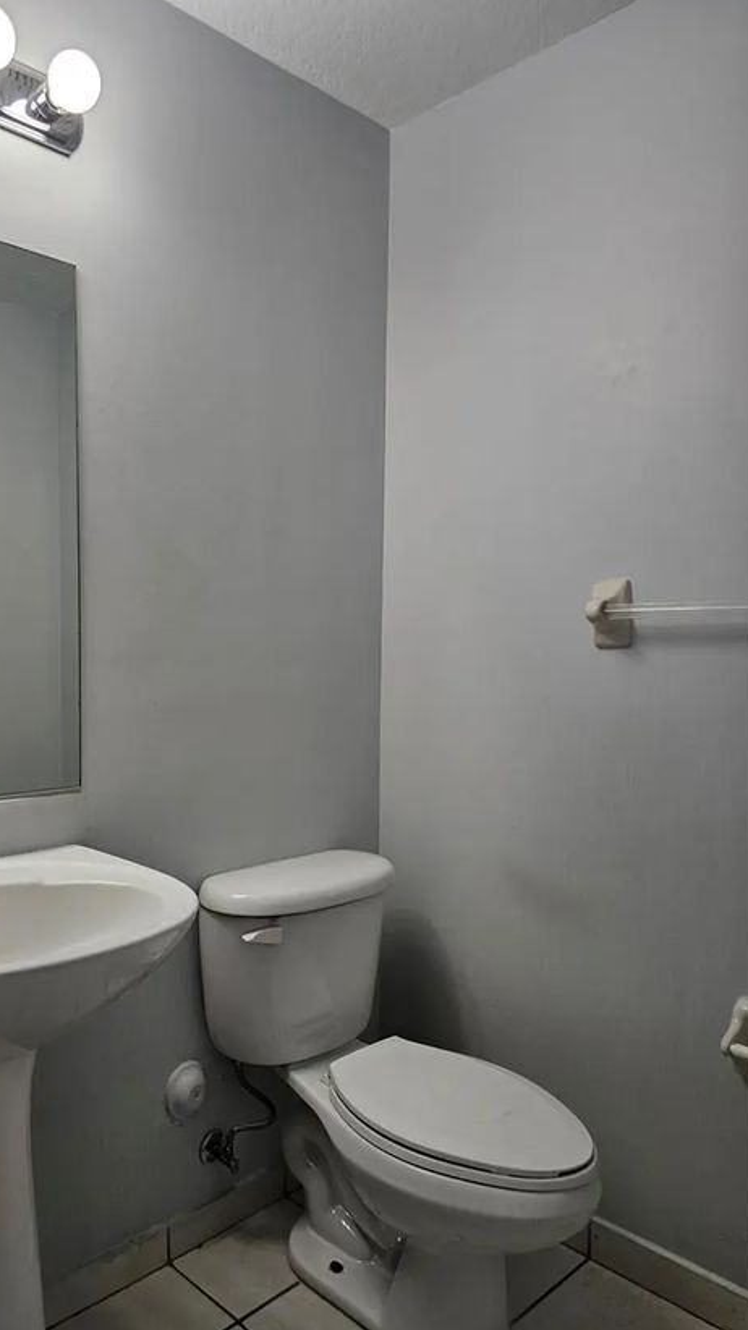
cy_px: 677
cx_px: 240
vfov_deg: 71.9
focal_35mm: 26
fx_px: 917
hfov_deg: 43.6
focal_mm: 6.3
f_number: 1.7
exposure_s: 1/120
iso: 100
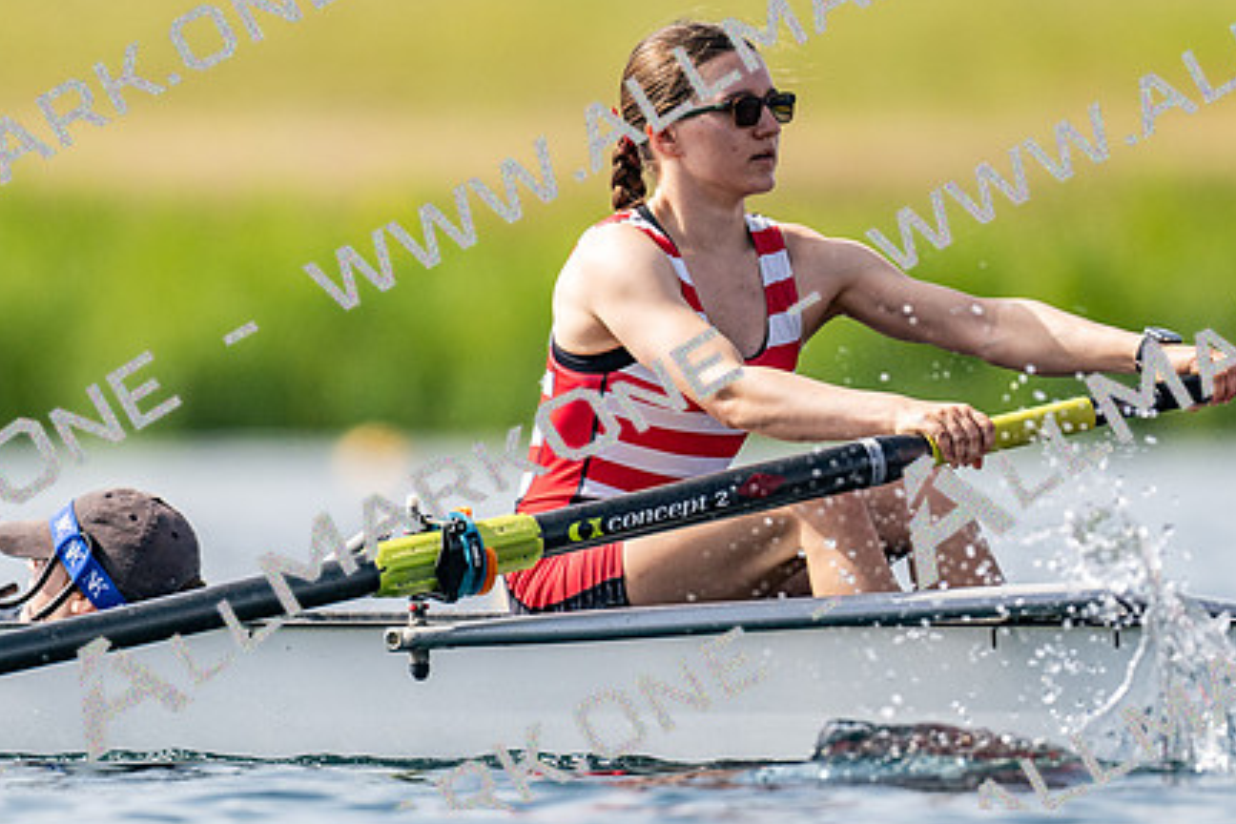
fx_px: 41540
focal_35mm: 1210
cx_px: 658
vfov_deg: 1.1
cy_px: 319
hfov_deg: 1.7
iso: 200
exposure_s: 1/2500
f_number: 4
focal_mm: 600
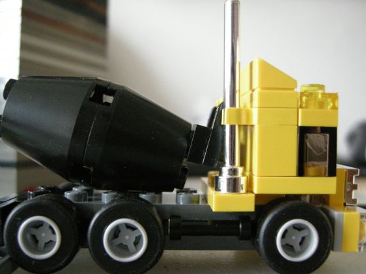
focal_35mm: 41
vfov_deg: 35.1
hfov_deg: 45.8
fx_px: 433
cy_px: 141
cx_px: 190
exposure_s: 1/20.2
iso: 400
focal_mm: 7.5
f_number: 2.7
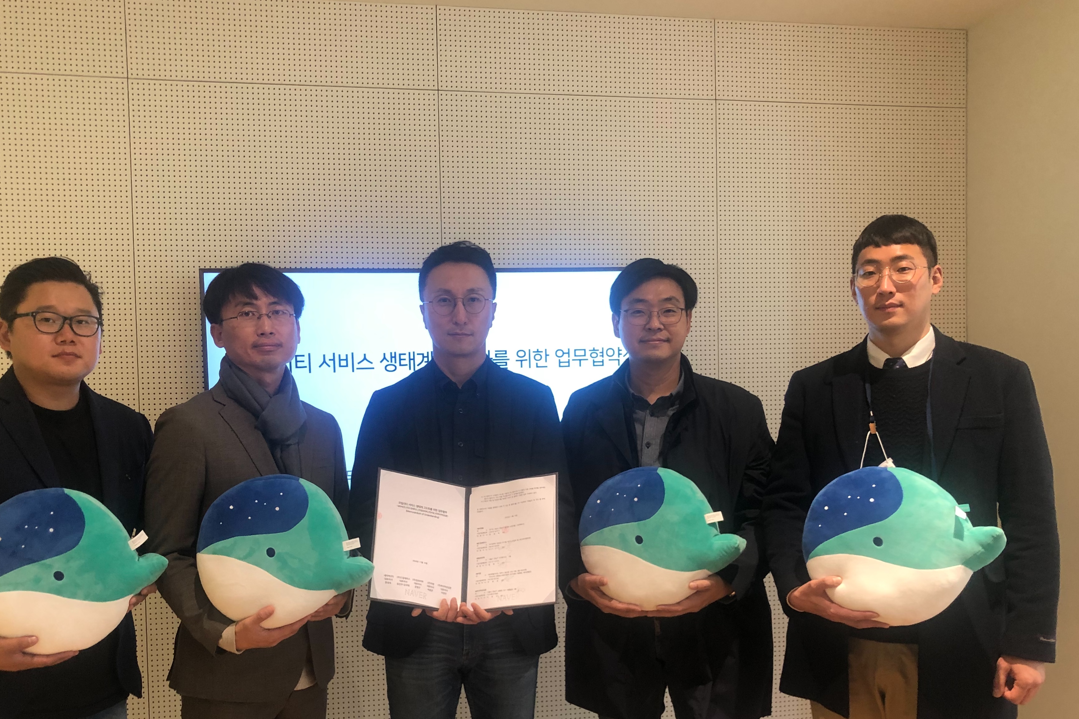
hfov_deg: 55.7
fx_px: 1019
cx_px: 484
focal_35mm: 34
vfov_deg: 38.6
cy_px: 451
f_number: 1.8
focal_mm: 4
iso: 40
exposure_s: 1/17
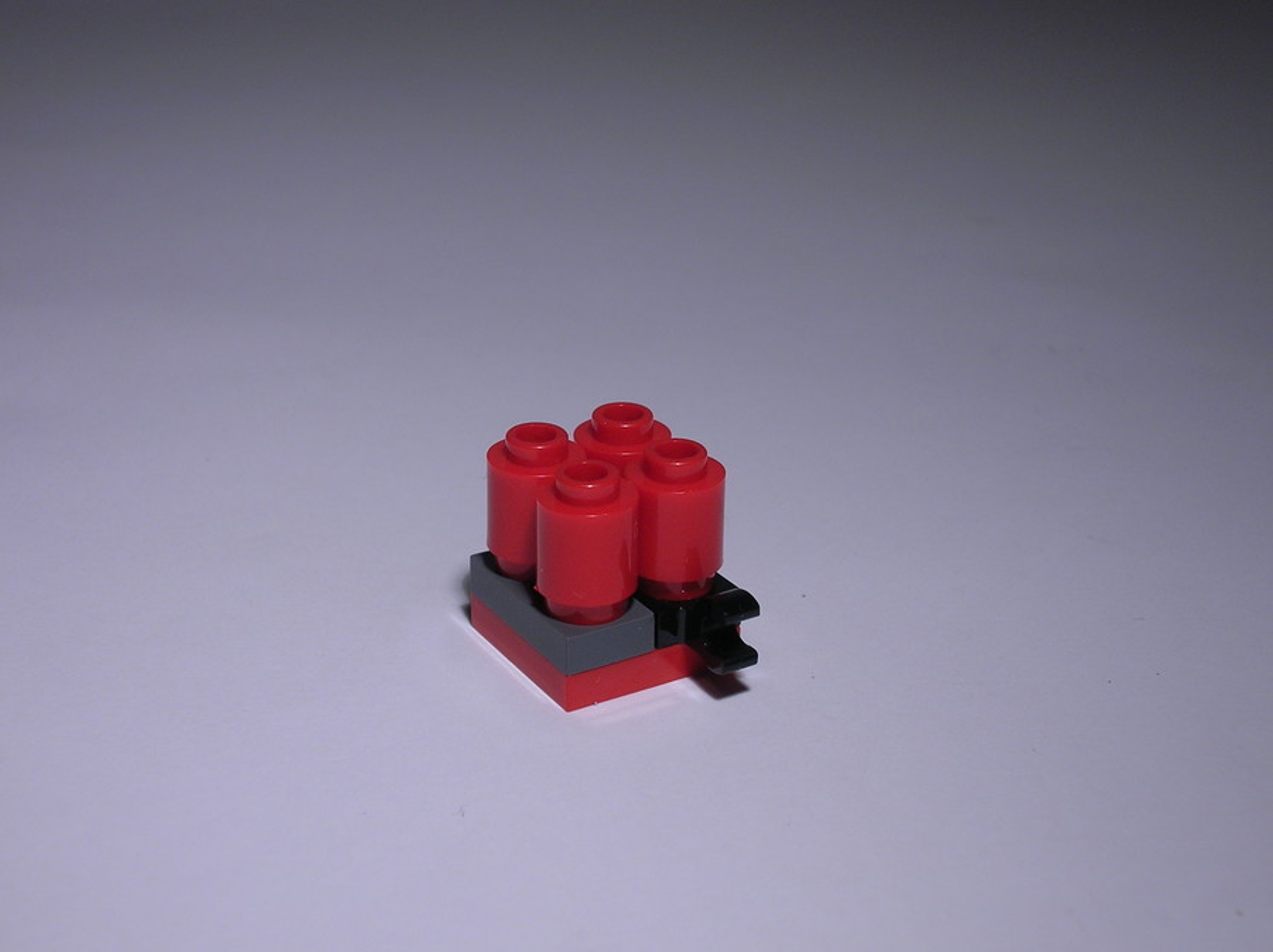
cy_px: 476
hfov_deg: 30.8
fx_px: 2314
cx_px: 636
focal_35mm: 63
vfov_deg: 23.2
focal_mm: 10.4
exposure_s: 1/58.5
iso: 50
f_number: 3.6
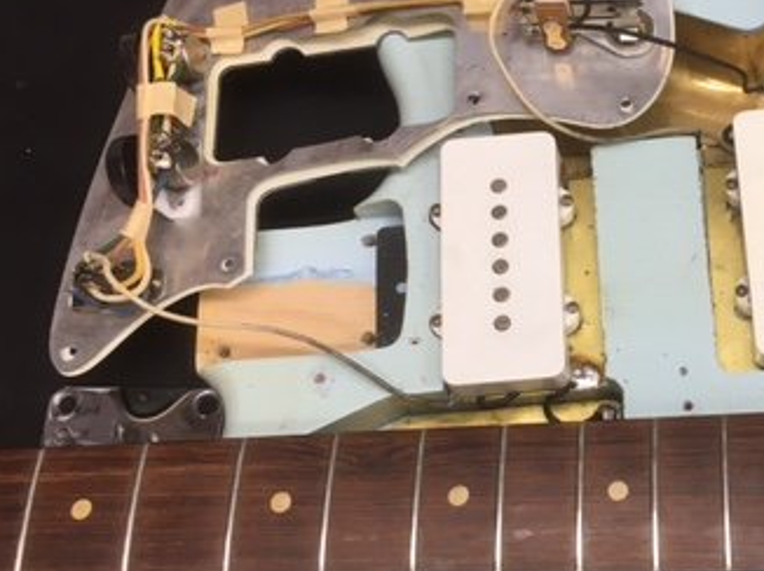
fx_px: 1257
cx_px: 710
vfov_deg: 25.6
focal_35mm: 57
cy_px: 278
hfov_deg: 31.9
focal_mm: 4.15
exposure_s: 1/33
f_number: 2.2
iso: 32
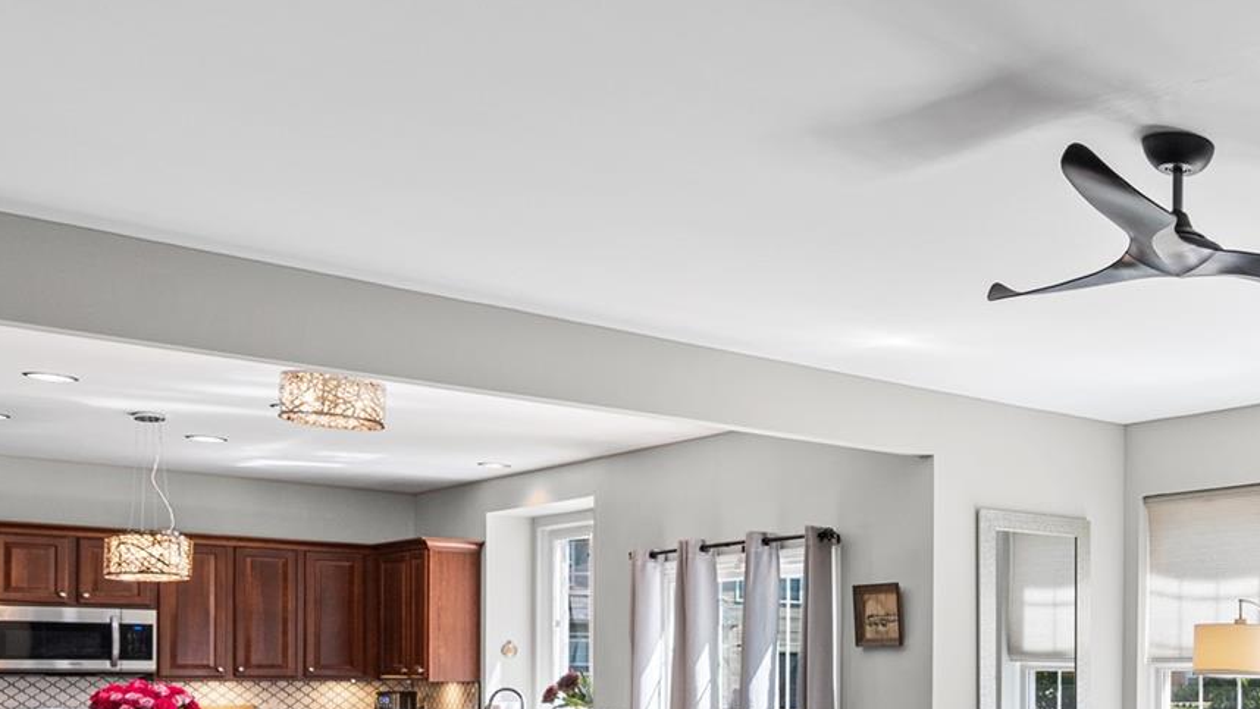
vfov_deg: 28.3
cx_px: 1404
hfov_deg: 40.3
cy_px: 670
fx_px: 1337
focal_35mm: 40
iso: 640
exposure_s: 1/30
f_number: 5.6
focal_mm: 16
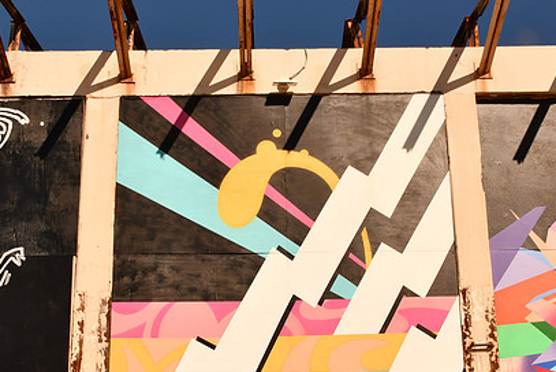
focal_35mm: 47
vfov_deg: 28.6
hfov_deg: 41.9
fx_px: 726
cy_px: 224
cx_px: 275
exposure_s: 1/400
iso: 400
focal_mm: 22
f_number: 22
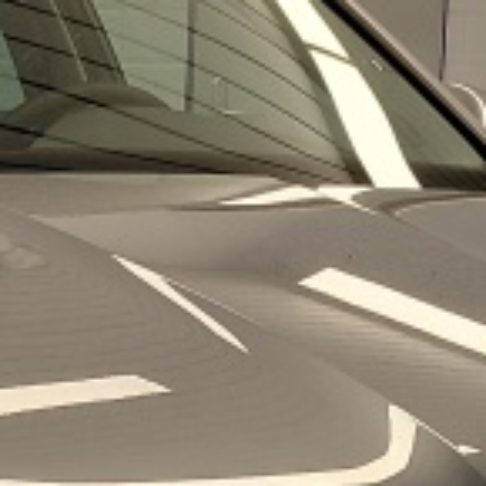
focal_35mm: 155
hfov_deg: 11.2
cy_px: 551
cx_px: 94
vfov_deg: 11.1
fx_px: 2462
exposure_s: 1/100
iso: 64
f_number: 1.8
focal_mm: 4.69
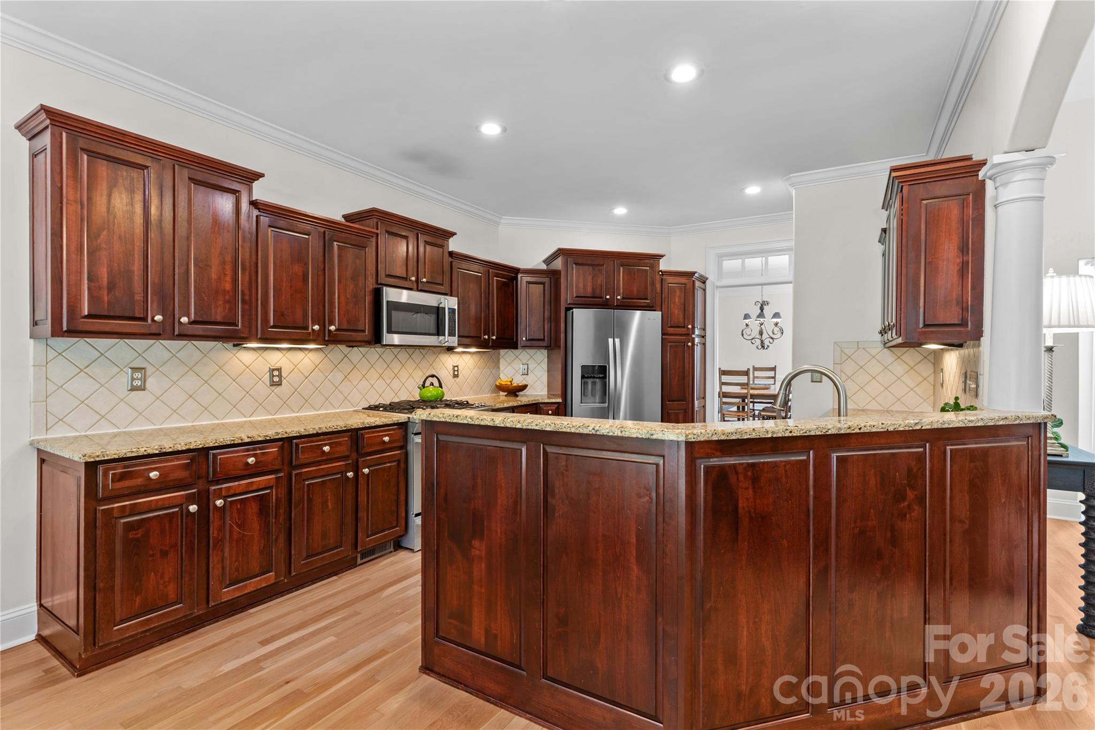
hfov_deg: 96.7
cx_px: 548
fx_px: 487
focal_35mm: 16
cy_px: 365
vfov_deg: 73.7
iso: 100
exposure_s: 1.6
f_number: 8
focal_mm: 16
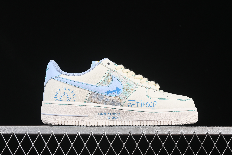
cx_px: 117
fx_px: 490
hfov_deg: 26.6
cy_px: 77
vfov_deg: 18.0
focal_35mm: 76
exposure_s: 1/80
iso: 160
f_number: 7.1
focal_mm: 50
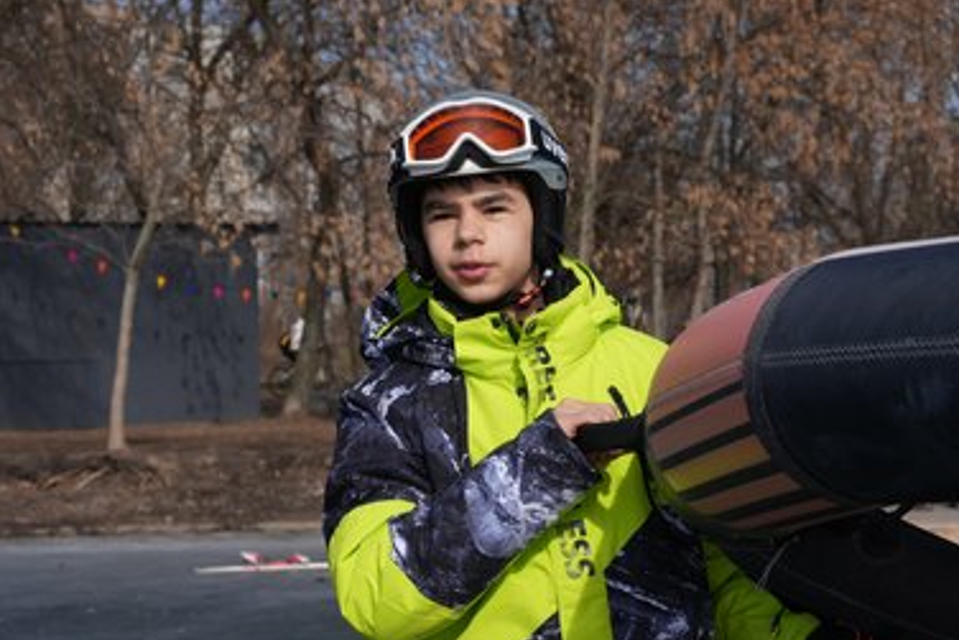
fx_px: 2638
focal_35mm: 99
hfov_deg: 20.6
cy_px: 320
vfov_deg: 13.8
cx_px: 464
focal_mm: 93
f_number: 14
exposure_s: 1/200
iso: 160
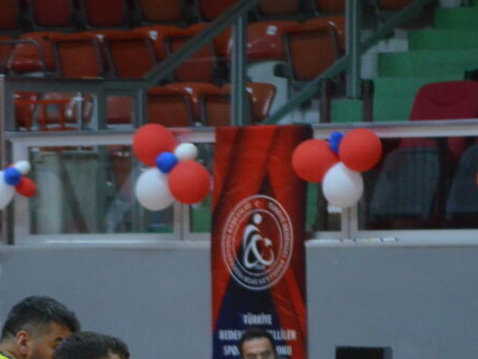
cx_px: 165
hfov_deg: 4.9
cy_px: 438
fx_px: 5553
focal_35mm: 402
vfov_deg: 3.7
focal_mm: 98
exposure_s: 1/400
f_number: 5
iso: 2500
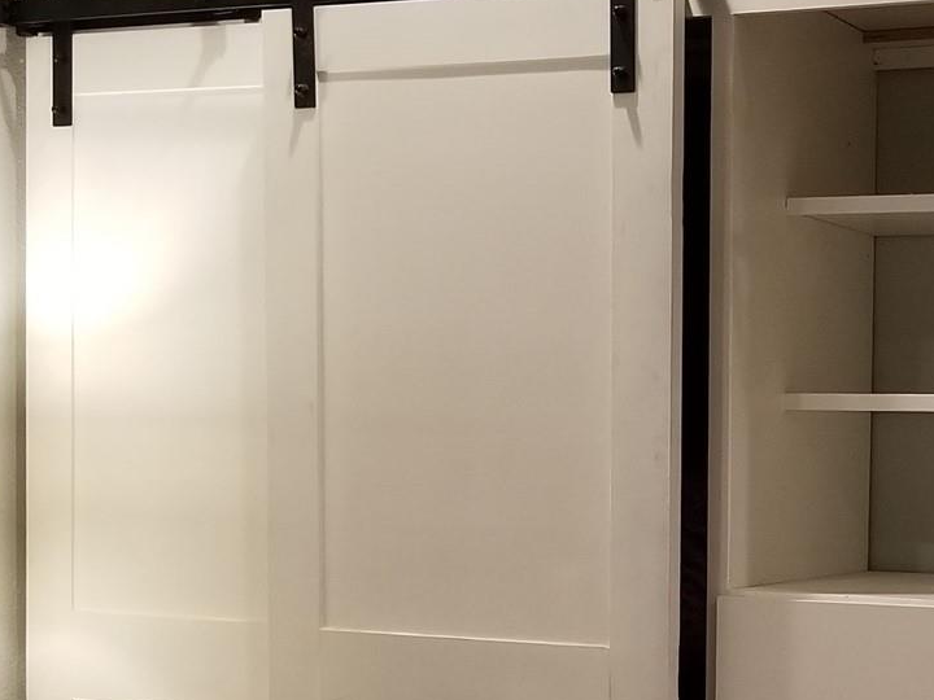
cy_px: 646
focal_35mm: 74
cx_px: 838
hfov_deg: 25.5
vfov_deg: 19.5
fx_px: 1997
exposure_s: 1/15
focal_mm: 4.25
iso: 250
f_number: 1.7
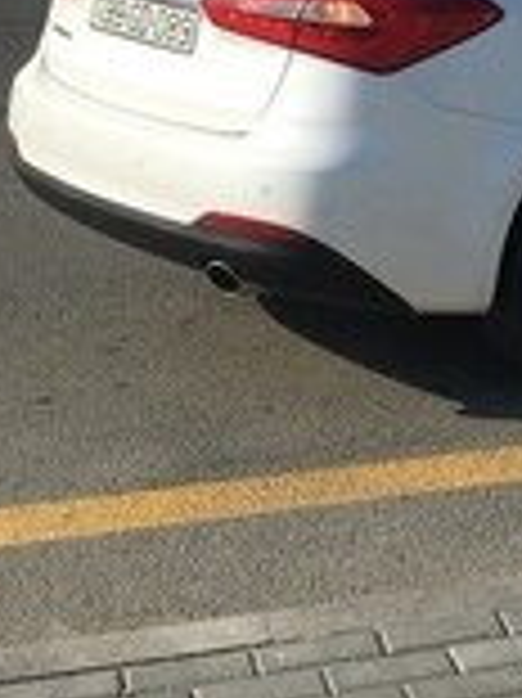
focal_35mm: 93
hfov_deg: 15.1
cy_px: -216
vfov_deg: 19.4
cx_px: 693
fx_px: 1872
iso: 25
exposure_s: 1/2137
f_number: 2.2
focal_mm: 4.15
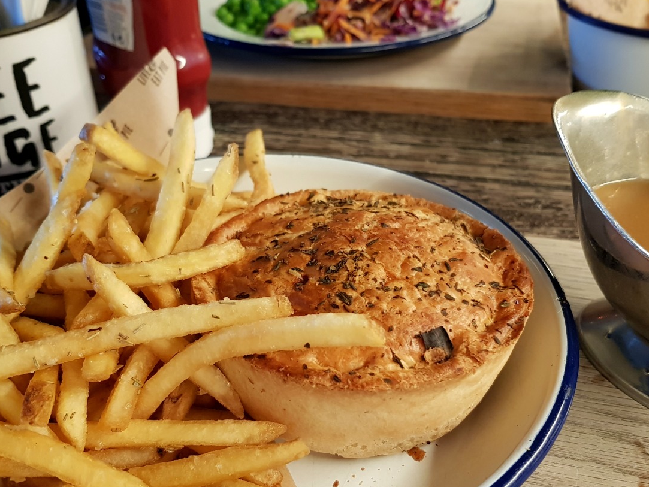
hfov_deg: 51.3
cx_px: 338
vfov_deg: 39.6
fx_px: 675
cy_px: 276
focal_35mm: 36
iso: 250
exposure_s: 1/33
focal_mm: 4.2
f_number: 1.7
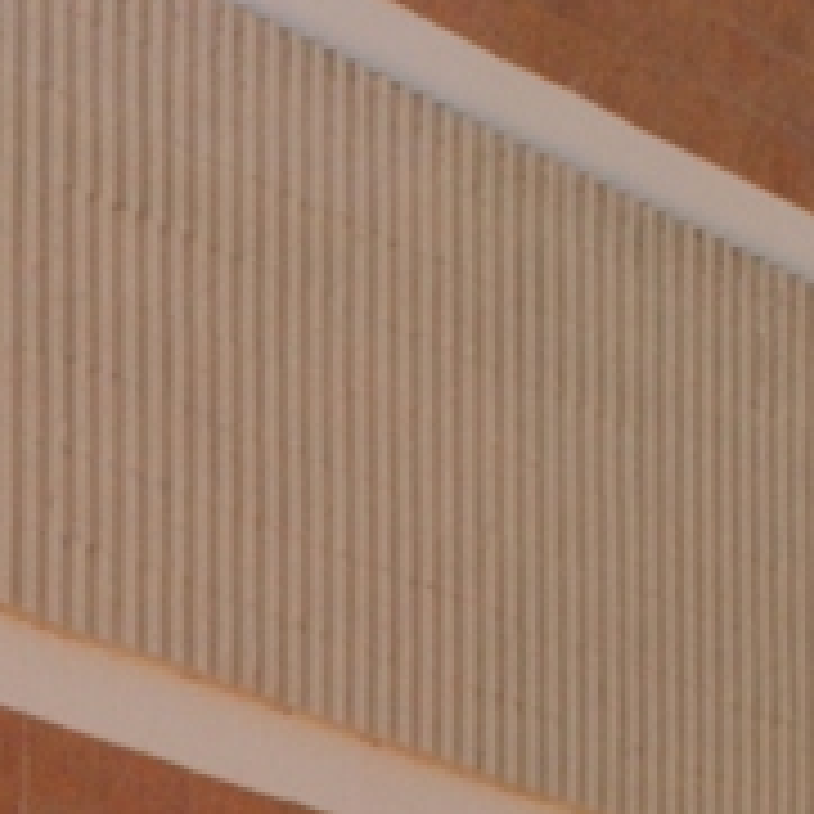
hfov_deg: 6.2
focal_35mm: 278
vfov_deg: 6.1
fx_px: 7396
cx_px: -481
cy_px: 1632
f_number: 7.1
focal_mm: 34
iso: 400
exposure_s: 1/500
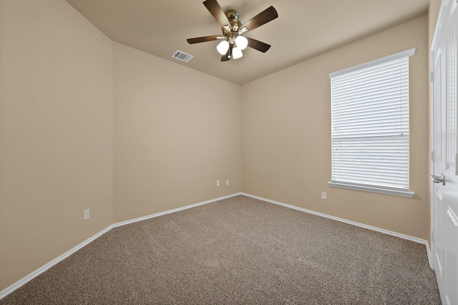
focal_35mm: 12
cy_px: 152
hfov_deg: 112.6
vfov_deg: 90.0
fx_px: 153
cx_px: 229
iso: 640
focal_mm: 12
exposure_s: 1/5
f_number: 9
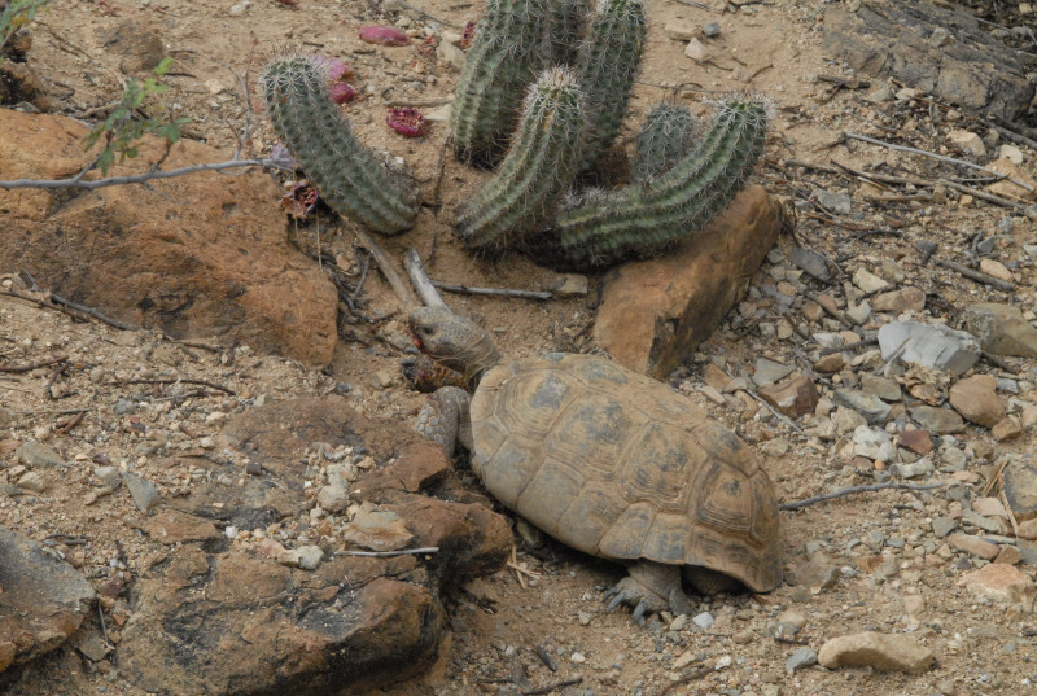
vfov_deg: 12.2
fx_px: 3247
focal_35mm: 112
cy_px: 348
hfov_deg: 18.1
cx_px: 518
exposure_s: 1/640
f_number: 13
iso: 1600
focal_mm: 75
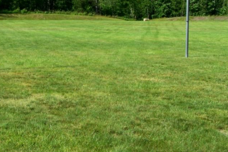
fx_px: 595
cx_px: 72
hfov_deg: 21.6
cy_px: 55
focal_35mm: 94
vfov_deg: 14.5
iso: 64
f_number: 4.5
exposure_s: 1/400
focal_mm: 9.3
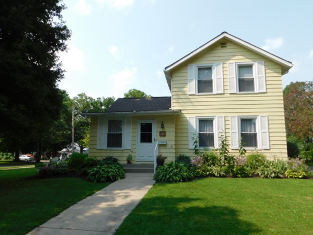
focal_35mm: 25
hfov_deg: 69.4
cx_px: 156
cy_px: 118
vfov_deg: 54.9
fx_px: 226
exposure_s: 1/1000
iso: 125
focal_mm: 4.5
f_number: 3.1
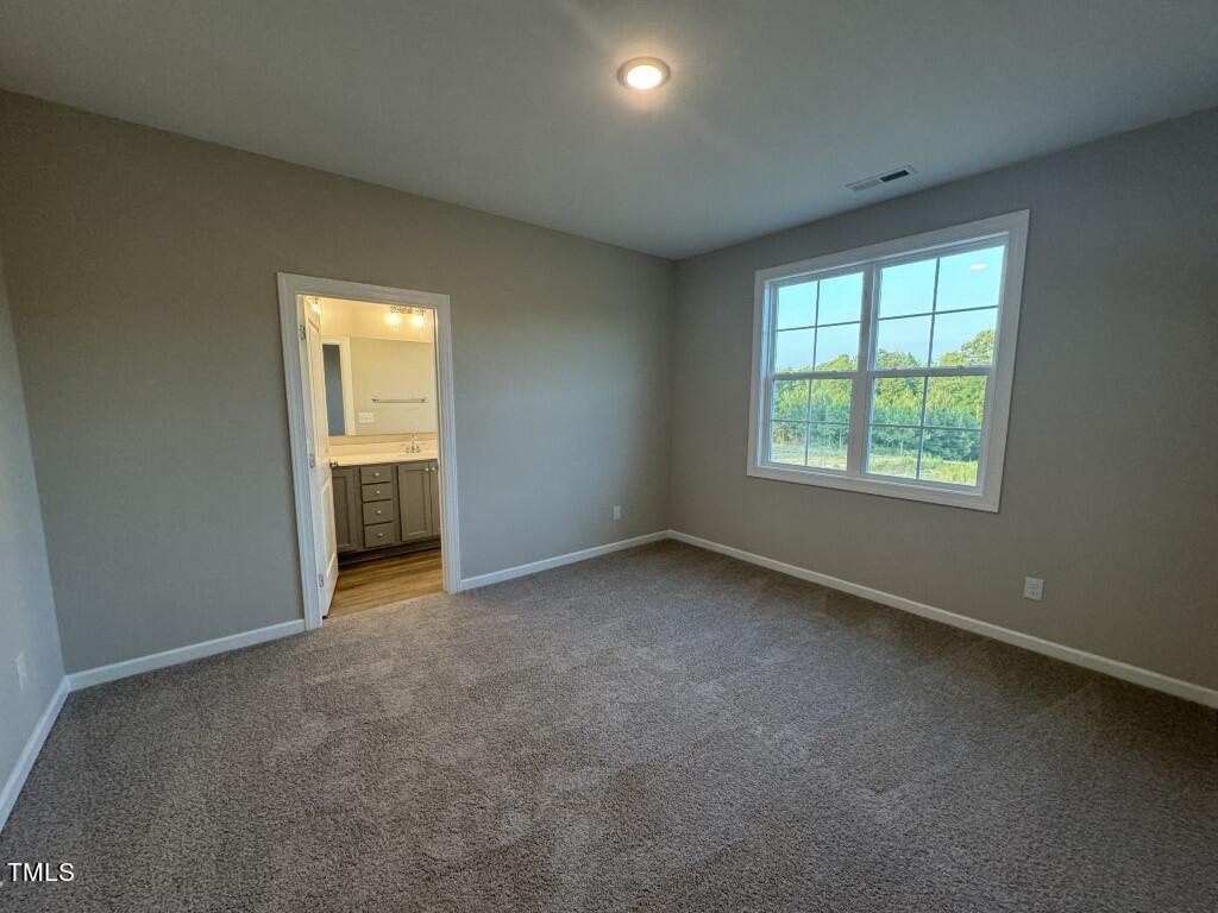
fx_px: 493
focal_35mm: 14
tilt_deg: -6.1
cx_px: 609
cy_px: 456
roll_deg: +0.2
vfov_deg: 85.7
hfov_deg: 102.1
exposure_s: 1/120
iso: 320
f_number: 2.2
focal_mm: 2.22
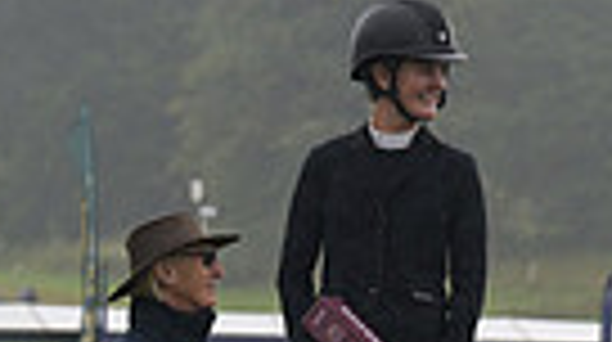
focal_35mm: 457
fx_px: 7404
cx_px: 1206
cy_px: 385
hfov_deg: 4.7
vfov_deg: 2.6
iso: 800
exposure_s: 1/1000
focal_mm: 102
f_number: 5
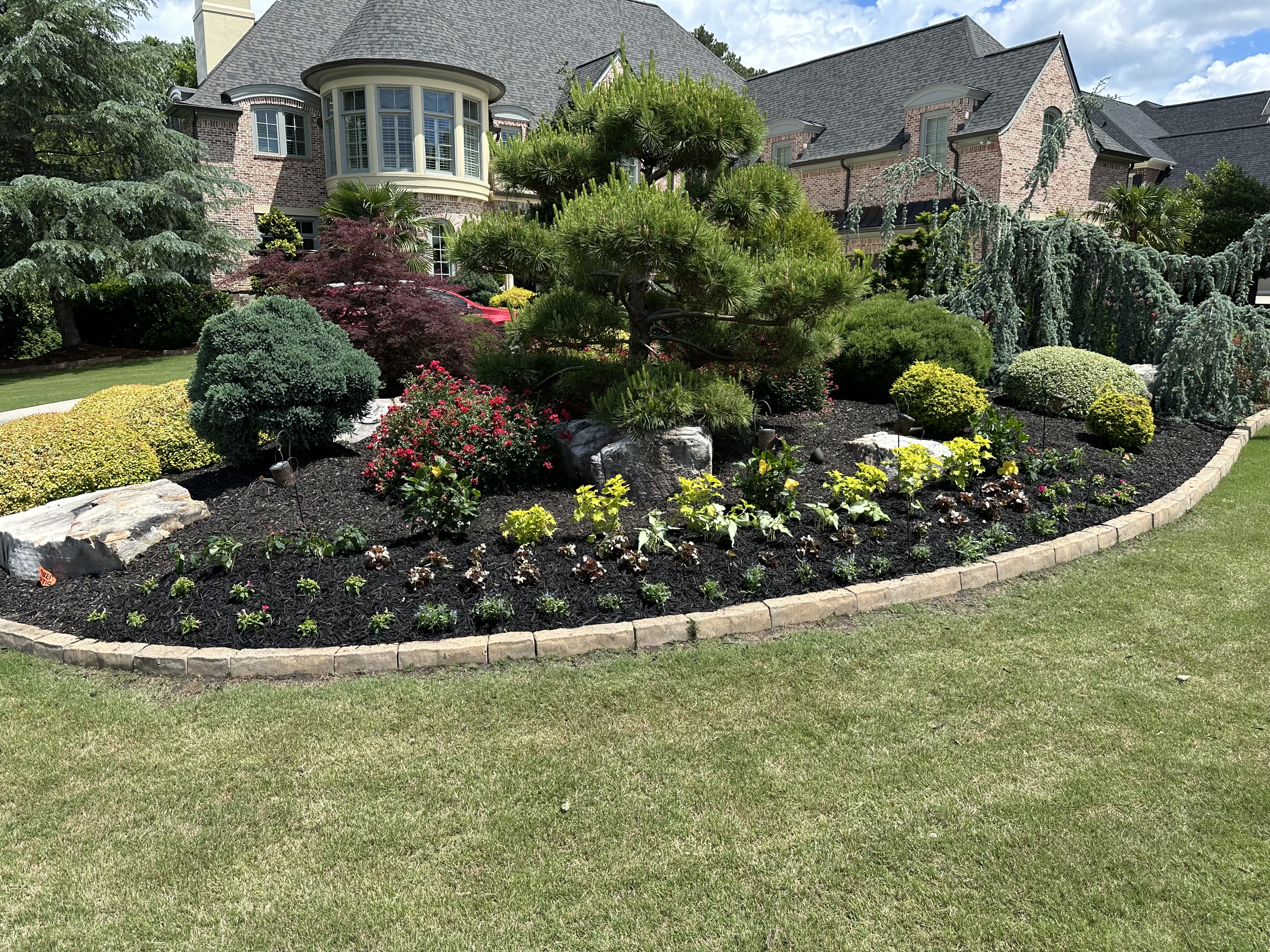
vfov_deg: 56.8
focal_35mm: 24
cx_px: 635
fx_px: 881
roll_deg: -0.6
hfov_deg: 71.6
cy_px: 476
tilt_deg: -11.2
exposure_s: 1/2882
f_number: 1.78
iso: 80
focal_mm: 6.86
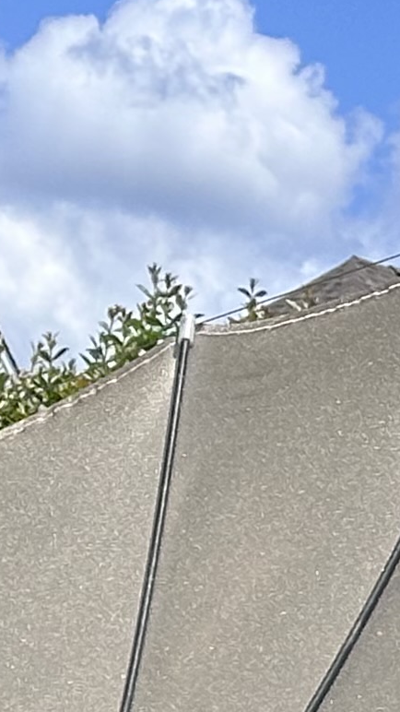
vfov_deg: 7.6
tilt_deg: -4.1
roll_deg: -7.5
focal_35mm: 273
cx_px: -84
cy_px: 1310
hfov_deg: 4.4
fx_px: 5150
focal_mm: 6.86
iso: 64
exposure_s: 1/2809
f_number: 1.78
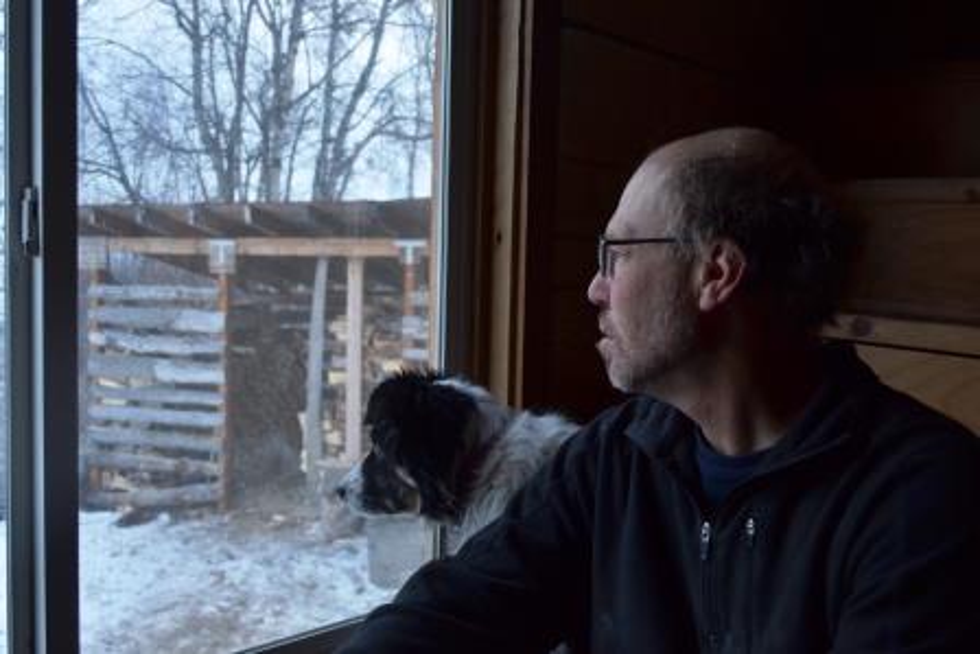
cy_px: 327
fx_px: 899
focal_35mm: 33
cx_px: 490
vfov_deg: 40.0
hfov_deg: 57.2
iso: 400
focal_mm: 22
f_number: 5
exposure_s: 1/125
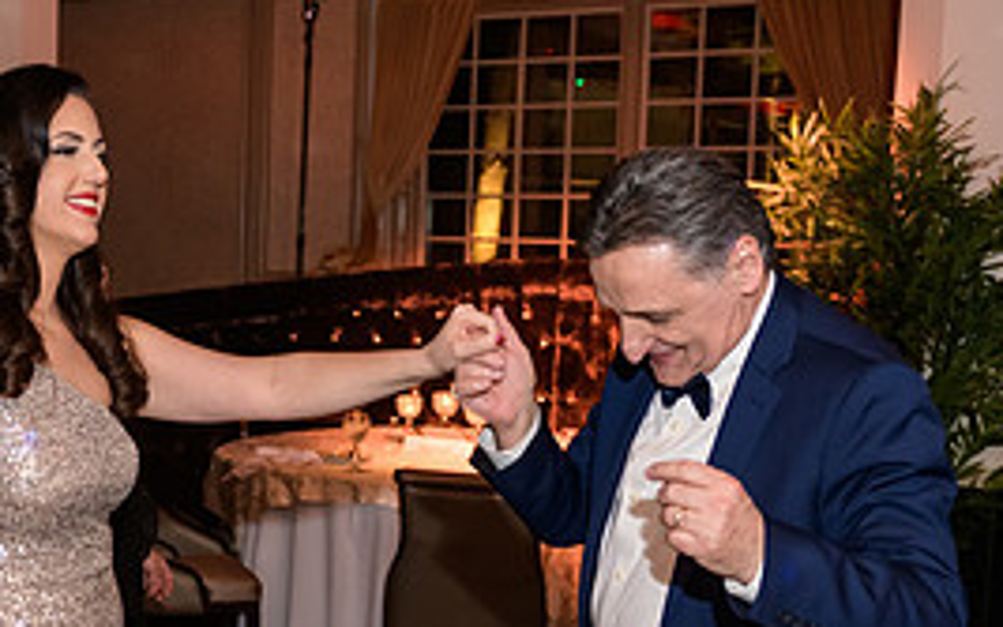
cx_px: 248
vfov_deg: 20.9
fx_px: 1695
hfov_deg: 32.3
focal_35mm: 62
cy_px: 415
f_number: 3.2
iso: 1600
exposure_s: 1/125
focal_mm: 28
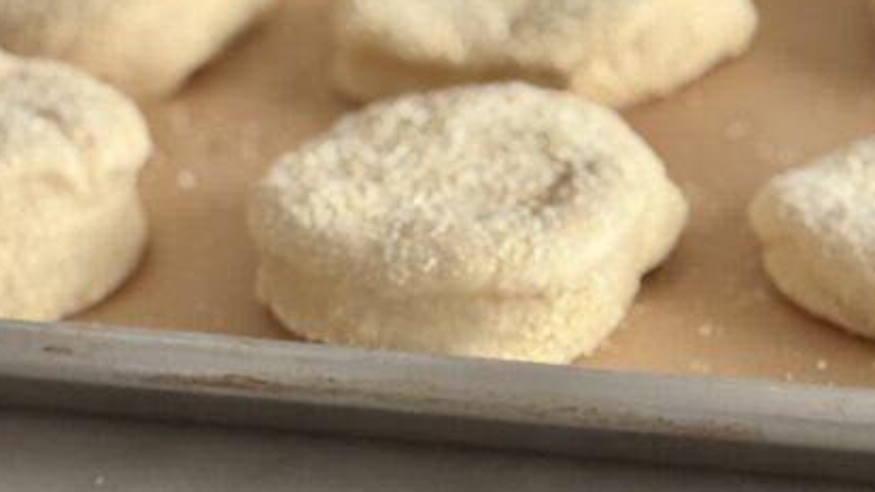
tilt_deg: -26.0
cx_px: 601
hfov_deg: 16.5
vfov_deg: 9.3
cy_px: 8
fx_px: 3017
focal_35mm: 130
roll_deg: +2.7
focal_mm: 6.76
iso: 640
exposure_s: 1/30
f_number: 1.78
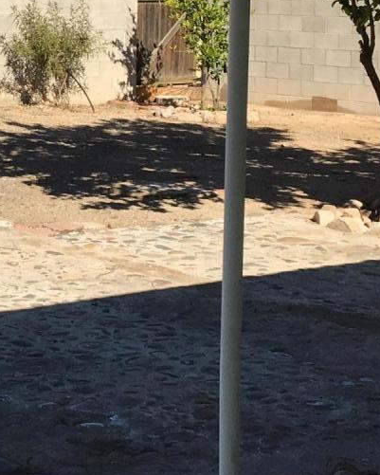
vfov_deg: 16.9
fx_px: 1588
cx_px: -42
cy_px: 83
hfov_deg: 13.4
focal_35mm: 113
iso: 25
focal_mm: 4.15
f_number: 2.2
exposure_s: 1/1923
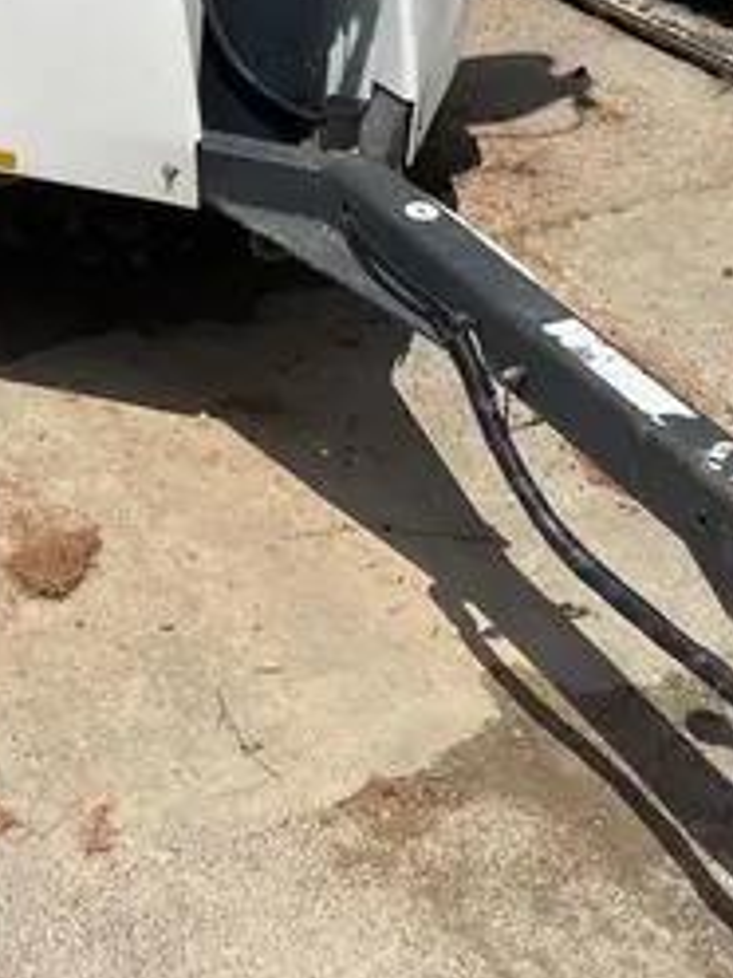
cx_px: 150
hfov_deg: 19.0
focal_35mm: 77
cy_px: -349
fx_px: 2174
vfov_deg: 22.3
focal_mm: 4.2
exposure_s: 1/5291
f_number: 1.6
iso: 32
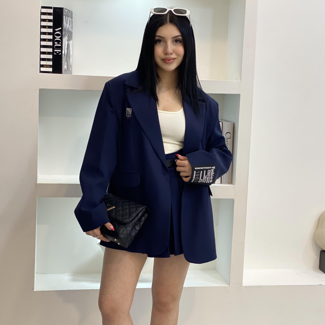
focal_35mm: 65
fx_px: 690
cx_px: 160
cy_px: 211
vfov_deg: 26.4
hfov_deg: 26.5
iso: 100
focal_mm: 6
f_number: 2
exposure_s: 1/100
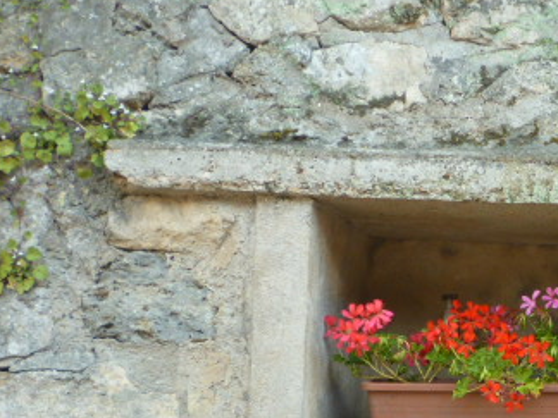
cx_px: 534
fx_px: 1241
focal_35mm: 77
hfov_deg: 24.4
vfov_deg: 18.7
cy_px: 408
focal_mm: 4.4
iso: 80
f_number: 2.8
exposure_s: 1/100
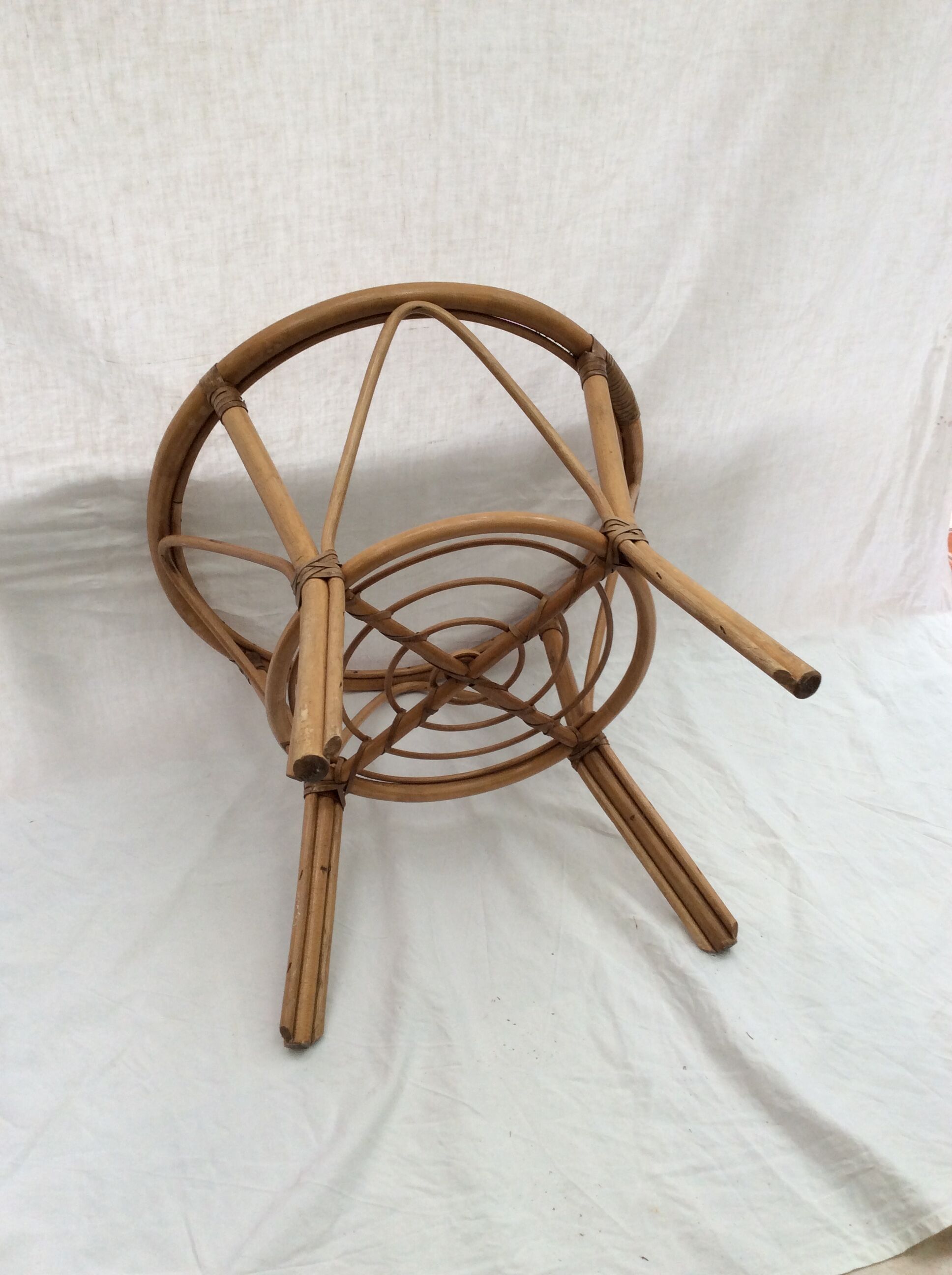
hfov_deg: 44.1
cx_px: 476
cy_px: 638
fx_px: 1177
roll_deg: -0.9
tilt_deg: -40.1
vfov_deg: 56.9
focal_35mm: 32
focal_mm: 3.3
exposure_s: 1/50
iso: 50
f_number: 2.4
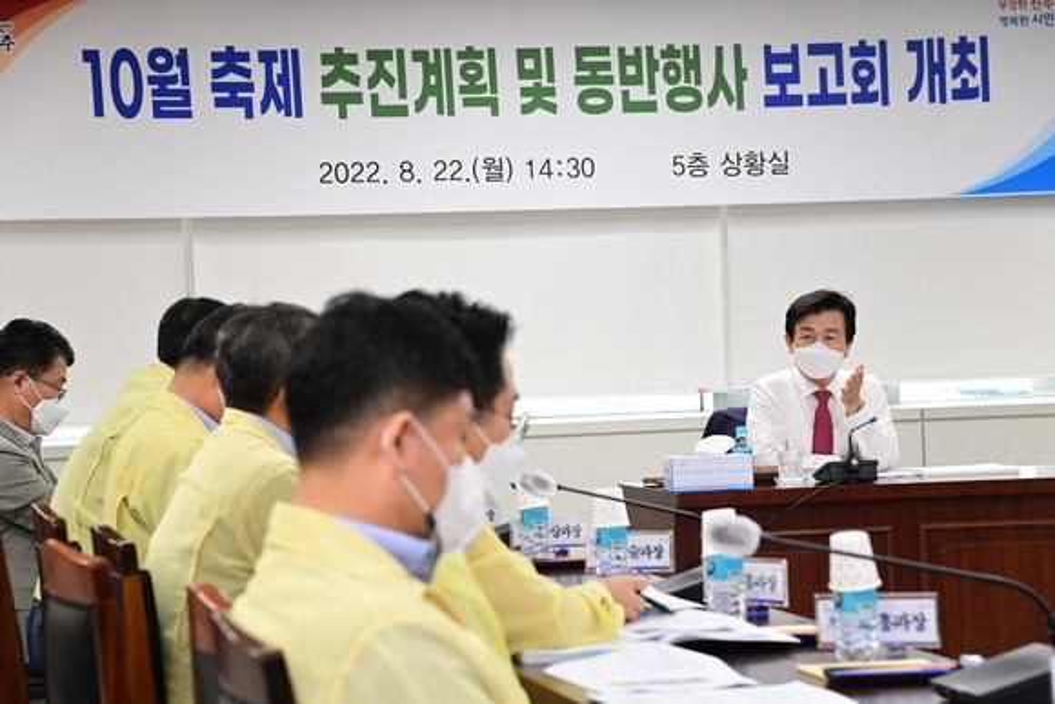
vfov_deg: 13.7
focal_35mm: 100
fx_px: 2931
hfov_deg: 20.4
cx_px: 528
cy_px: 352
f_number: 6.3
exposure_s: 1/250
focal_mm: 100
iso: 5000
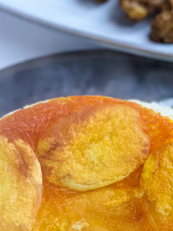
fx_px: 833
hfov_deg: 11.7
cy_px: 270
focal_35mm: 125
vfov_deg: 15.3
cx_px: 178
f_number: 2
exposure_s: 1/60
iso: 125
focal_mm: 6
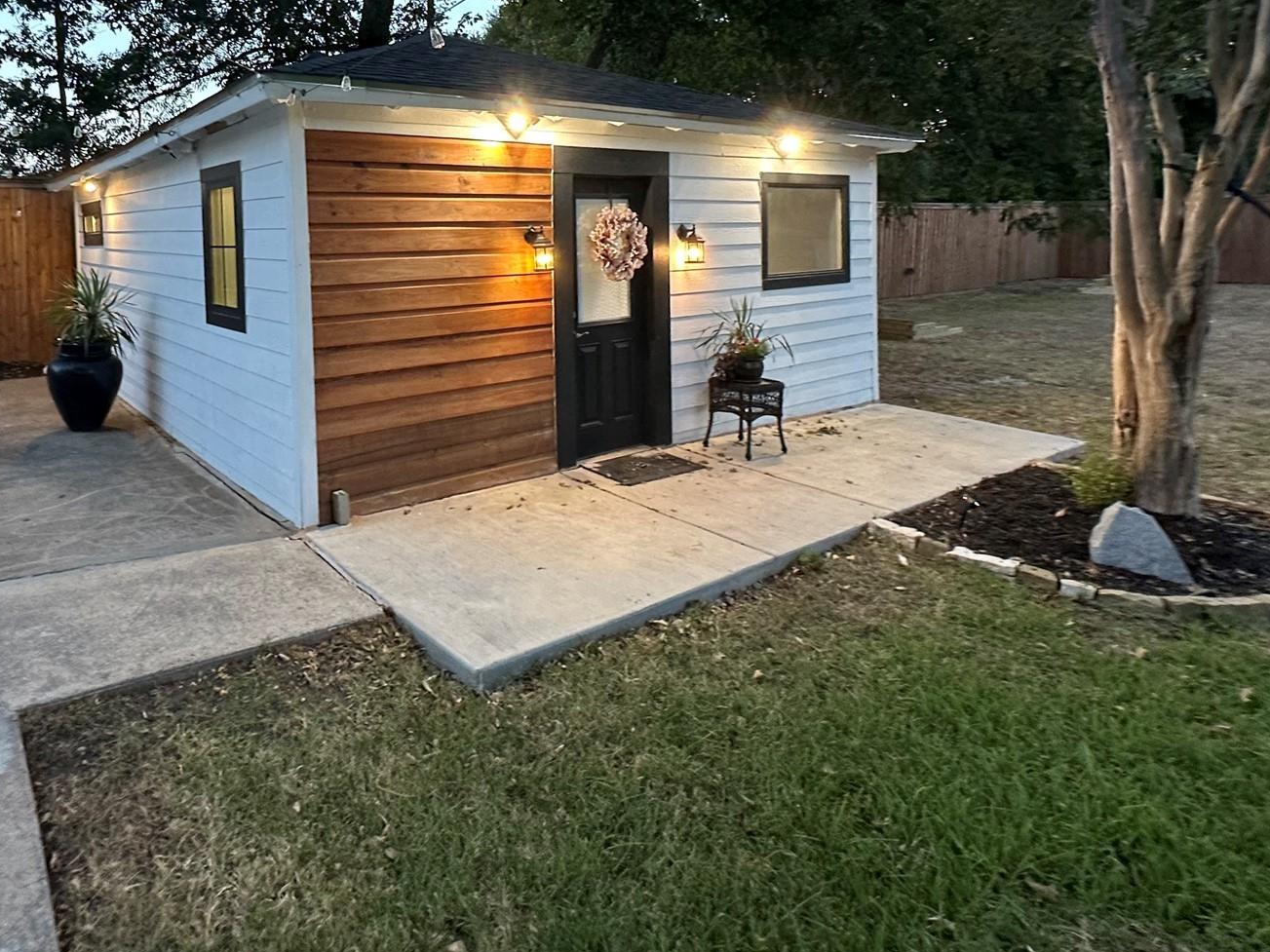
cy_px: 264
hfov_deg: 73.8
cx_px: 413
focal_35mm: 22
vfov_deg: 58.6
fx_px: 807
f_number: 2.2
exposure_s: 1/60
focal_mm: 2.22
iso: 200
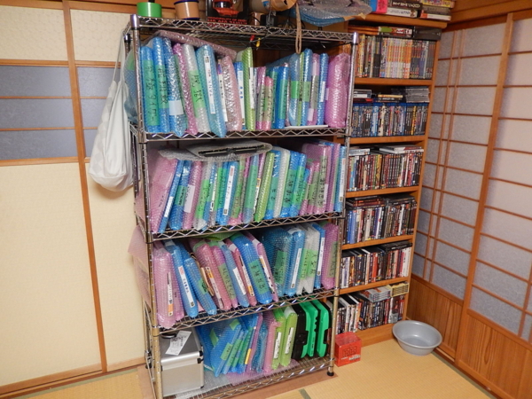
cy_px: 200
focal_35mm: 25
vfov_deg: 54.9
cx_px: 266
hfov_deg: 69.4
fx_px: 384
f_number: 3.4
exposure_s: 1/10
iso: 400
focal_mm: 4.5
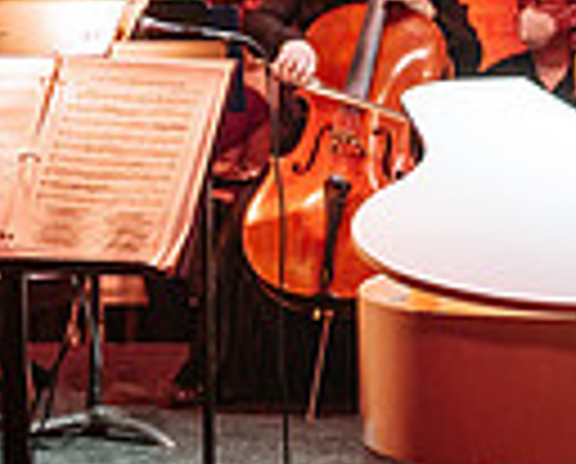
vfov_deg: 8.9
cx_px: 665
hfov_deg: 10.8
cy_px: 138
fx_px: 2990
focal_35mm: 175
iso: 1600
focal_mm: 35
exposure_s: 1/60
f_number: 2.8
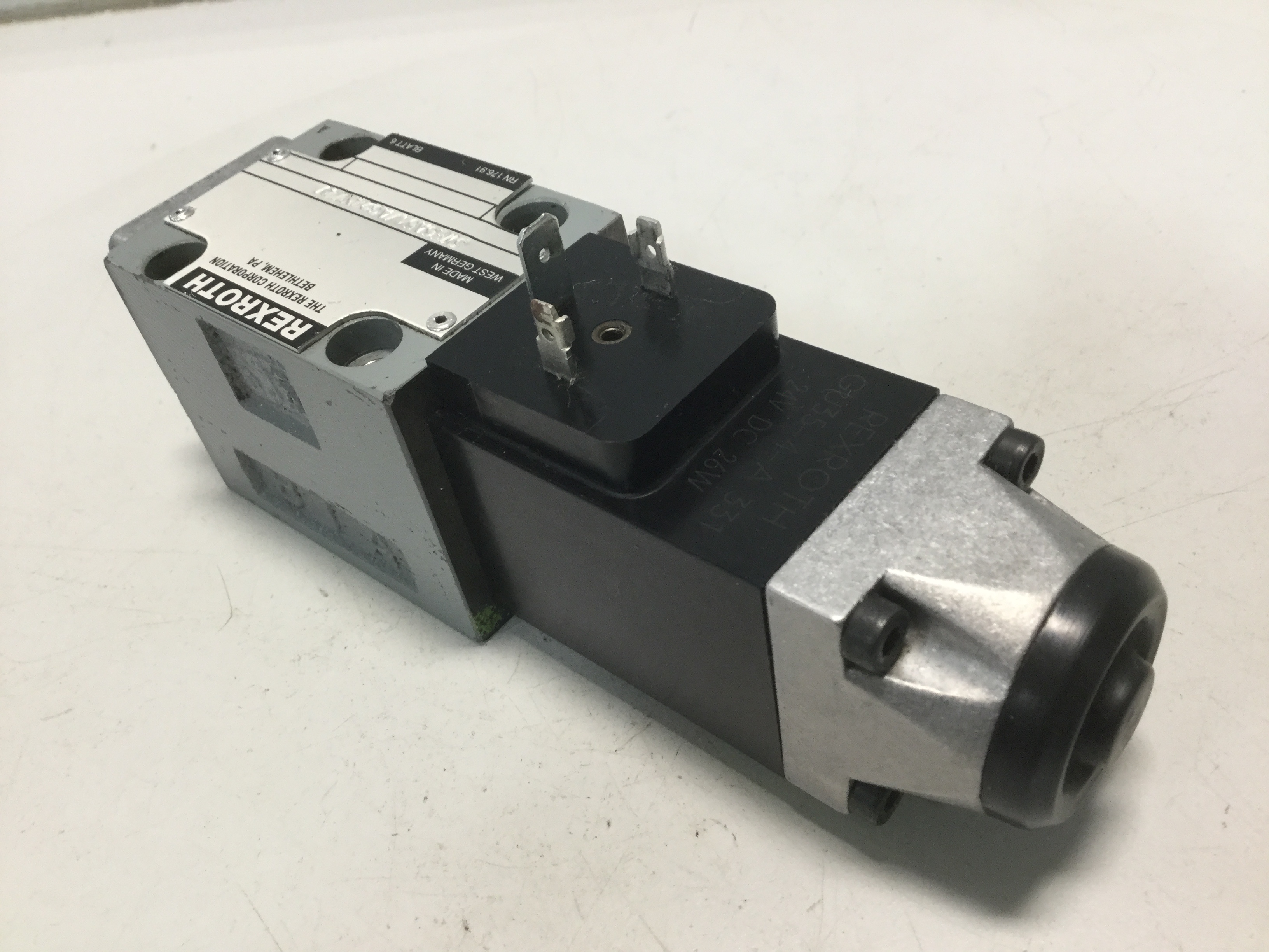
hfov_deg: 58.4
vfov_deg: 45.4
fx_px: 1136
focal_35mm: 31
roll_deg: +10.7
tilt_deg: -44.7
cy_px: 476
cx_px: 634
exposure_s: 1/30
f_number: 2.4
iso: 64
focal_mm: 3.3
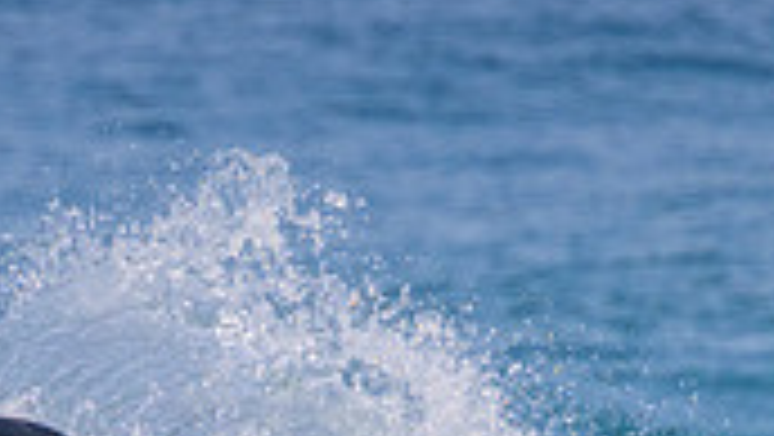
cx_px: 202
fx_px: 57912
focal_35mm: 2820
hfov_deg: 0.8
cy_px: 834
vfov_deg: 0.4
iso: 1250
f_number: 11
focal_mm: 800
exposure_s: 1/2000
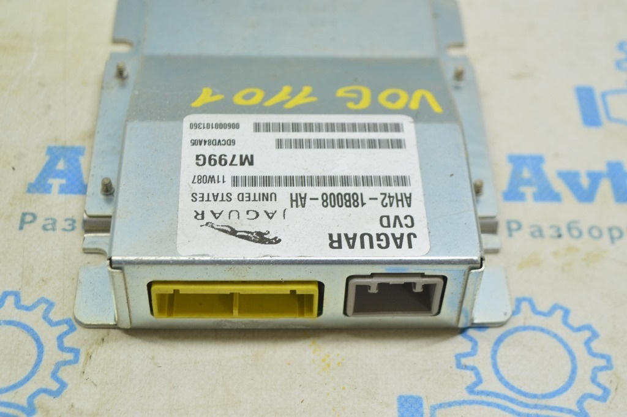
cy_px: 208
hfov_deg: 31.9
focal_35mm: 63
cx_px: 314
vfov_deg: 21.5
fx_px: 1096
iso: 400
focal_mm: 42
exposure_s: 1/20
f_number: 5.6
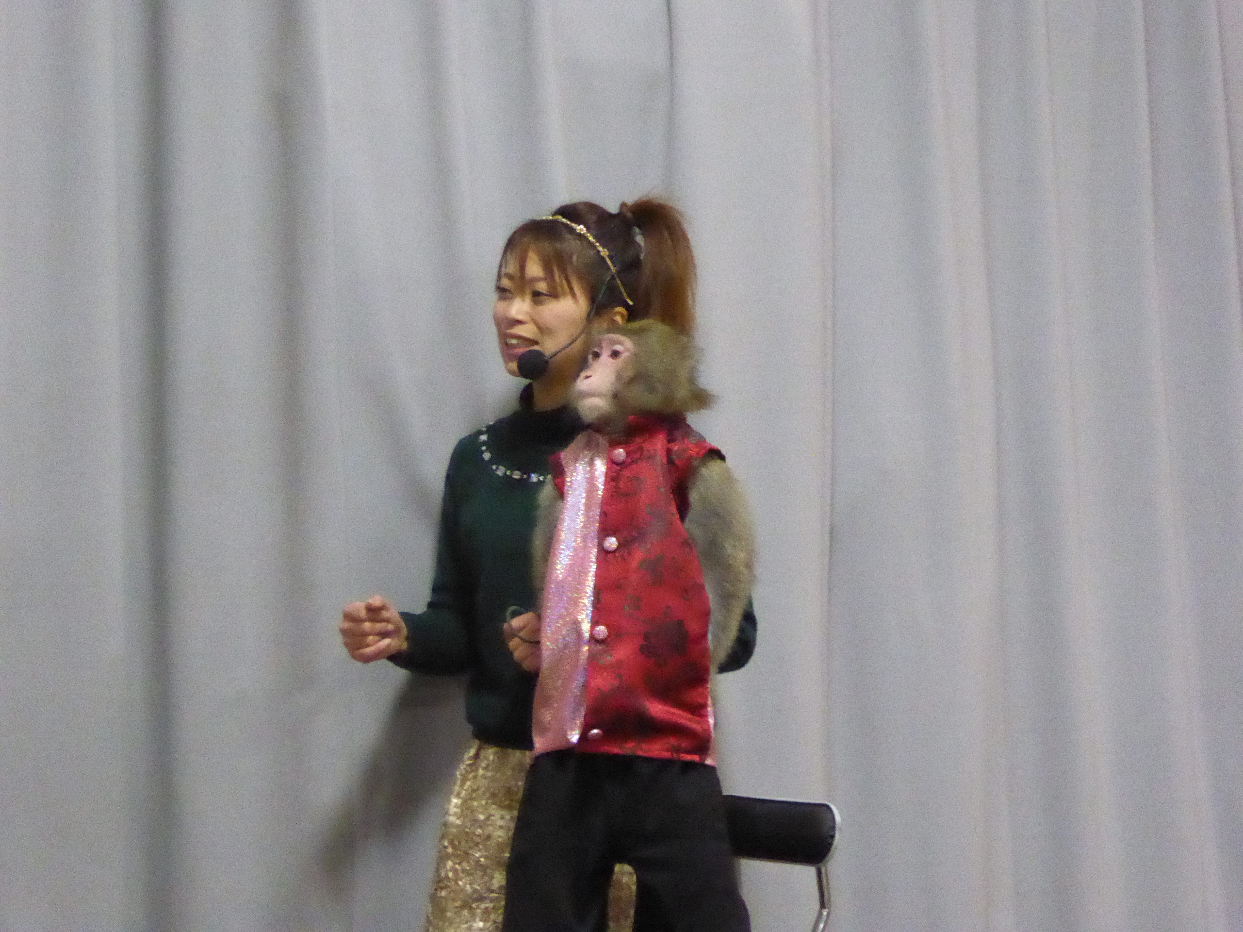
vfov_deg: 9.9
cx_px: 622
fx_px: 5386
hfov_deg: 13.2
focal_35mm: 150
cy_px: 466
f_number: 5.3
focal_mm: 24.2
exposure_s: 1/50
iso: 3200
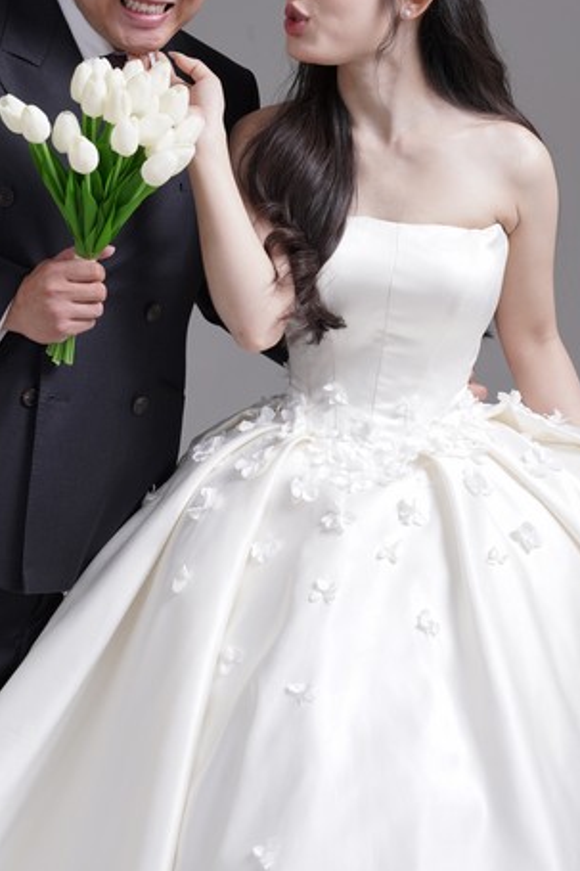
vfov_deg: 20.8
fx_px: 2370
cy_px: 392
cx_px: 266
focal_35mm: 98
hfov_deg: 14.0
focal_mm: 49.5
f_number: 3.5
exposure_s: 1/200
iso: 500
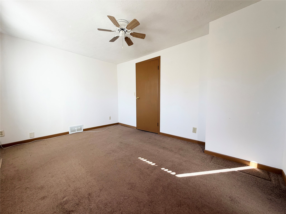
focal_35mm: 14
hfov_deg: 102.1
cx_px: 143
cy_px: 107
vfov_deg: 85.7
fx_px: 116
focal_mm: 2.22
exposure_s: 1/121
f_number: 2.2
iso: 80
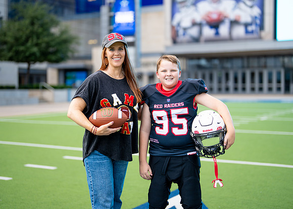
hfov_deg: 34.3
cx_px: 147
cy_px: 95
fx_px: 475
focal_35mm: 57
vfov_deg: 24.8
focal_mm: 50
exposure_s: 1/1250
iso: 100
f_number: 1.2
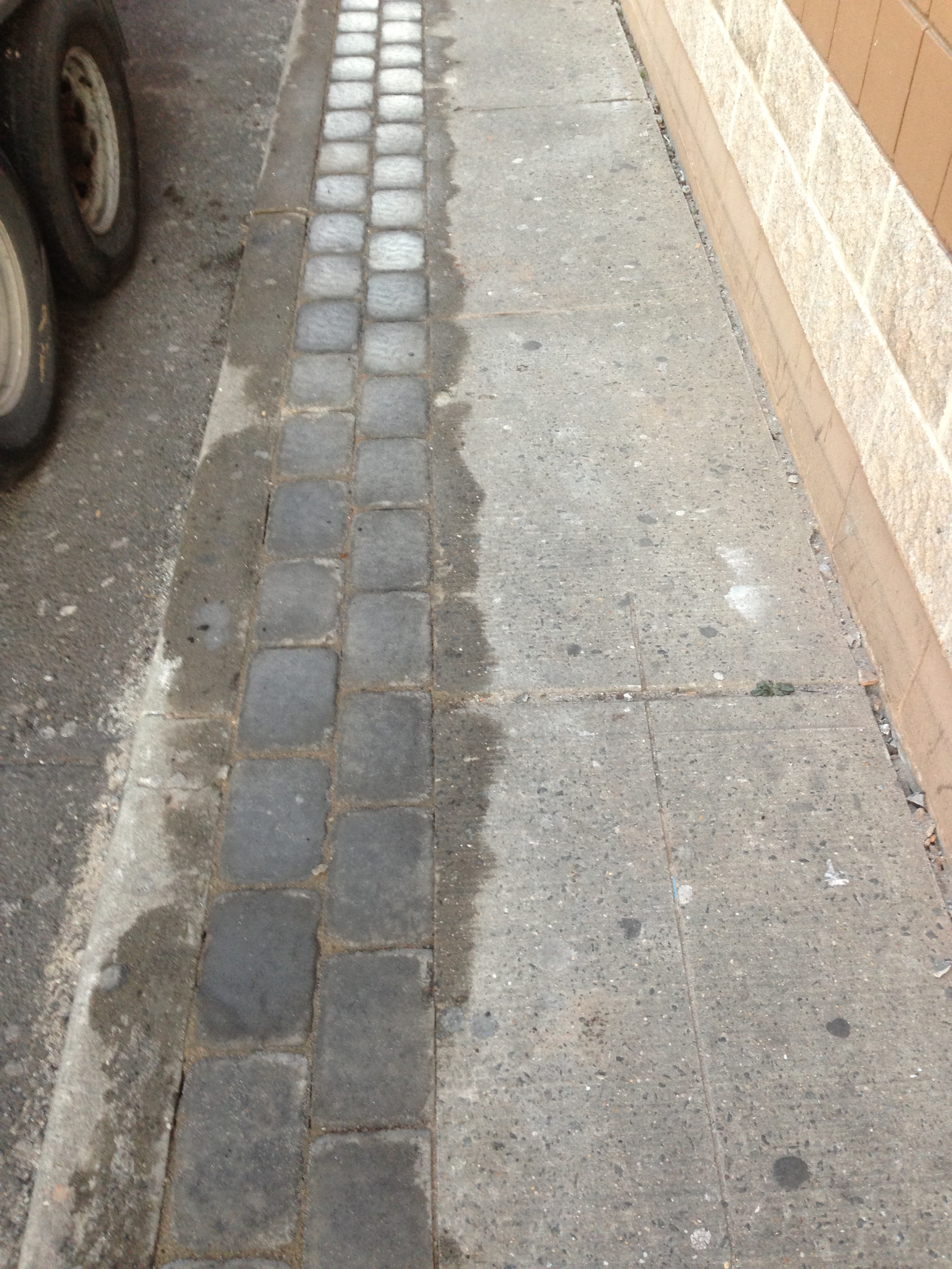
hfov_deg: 42.9
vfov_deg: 55.4
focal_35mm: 33
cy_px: 634
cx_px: 476
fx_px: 1210
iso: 125
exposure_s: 1/20
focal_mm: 4.13
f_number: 2.4
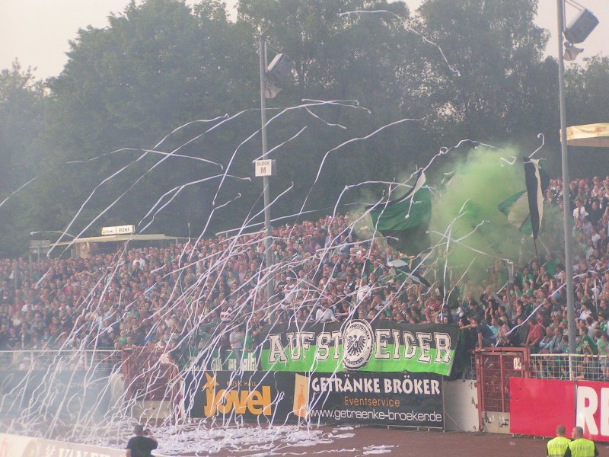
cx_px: 304
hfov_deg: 15.1
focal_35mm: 131
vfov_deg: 11.3
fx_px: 2305
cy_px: 228
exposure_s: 1/160
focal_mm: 20
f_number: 3.5
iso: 160
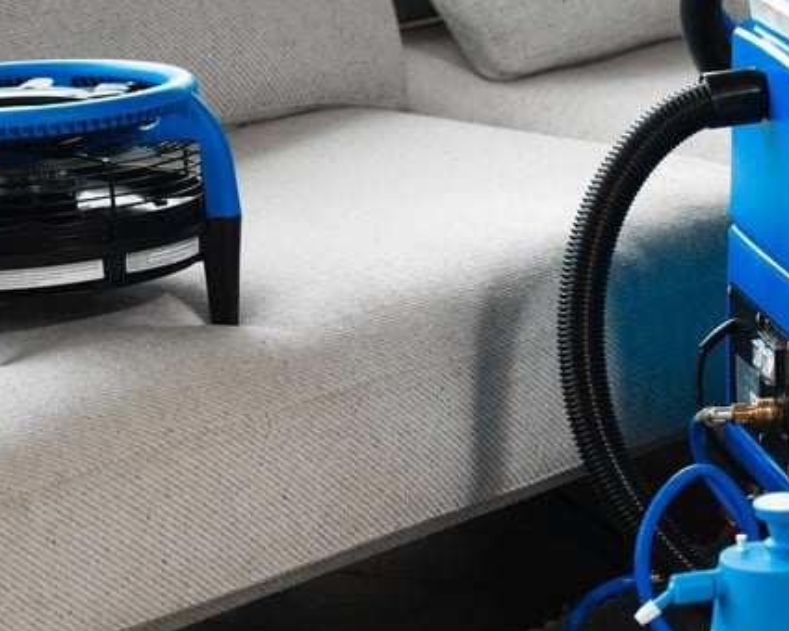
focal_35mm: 143
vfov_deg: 10.8
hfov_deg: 13.5
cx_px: 533
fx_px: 3339
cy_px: 504
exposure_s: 1/125
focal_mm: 54
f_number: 3.5
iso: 500
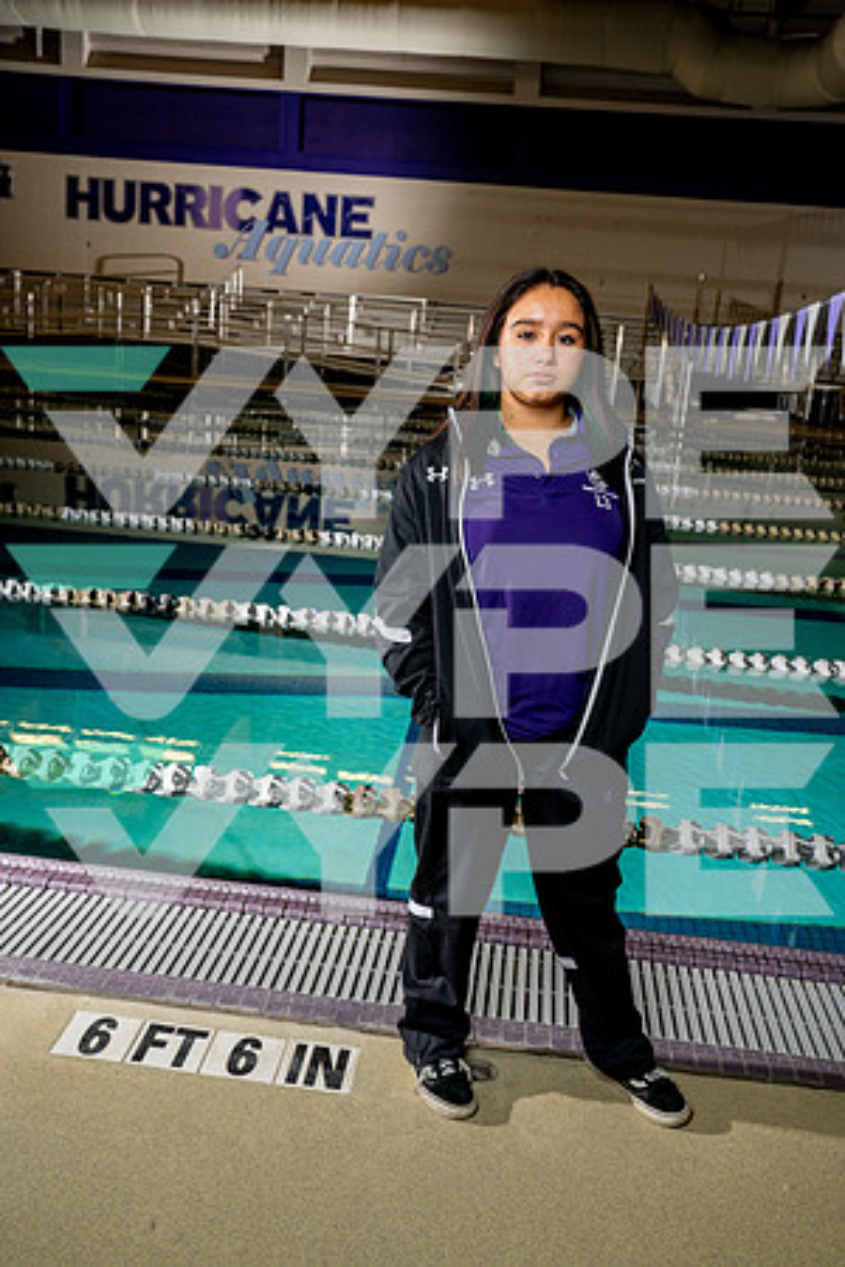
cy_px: 634
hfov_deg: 38.9
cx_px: 422
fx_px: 1197
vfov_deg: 55.8
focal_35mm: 34
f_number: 8
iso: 400
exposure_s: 1/250
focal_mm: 34
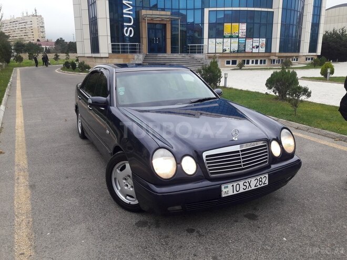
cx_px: 174
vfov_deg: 49.7
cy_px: 130
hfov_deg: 63.4
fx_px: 281
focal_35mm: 28
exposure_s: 1/146
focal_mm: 3.7
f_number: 1.9
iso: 40
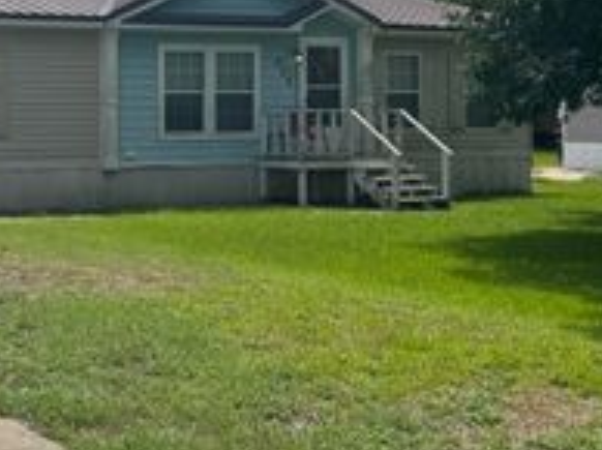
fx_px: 1077
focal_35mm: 62
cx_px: -47
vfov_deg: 23.4
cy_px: 113
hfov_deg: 28.6
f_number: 1.78
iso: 80
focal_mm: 6.76
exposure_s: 1/5348
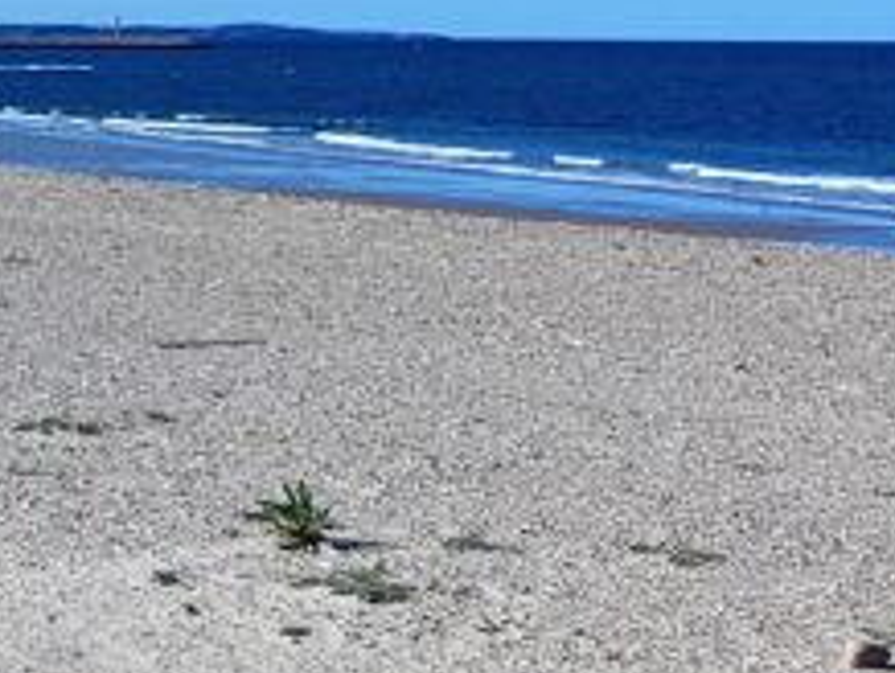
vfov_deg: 13.7
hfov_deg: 15.4
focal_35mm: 108
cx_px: -755
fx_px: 2795
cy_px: 275
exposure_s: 1/860
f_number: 1.88
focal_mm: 5.59
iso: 50
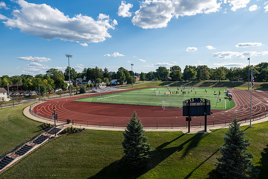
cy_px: 90
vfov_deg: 53.2
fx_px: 179
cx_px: 134
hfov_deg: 73.7
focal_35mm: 24
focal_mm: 24
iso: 100
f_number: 5.6
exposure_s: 1/400
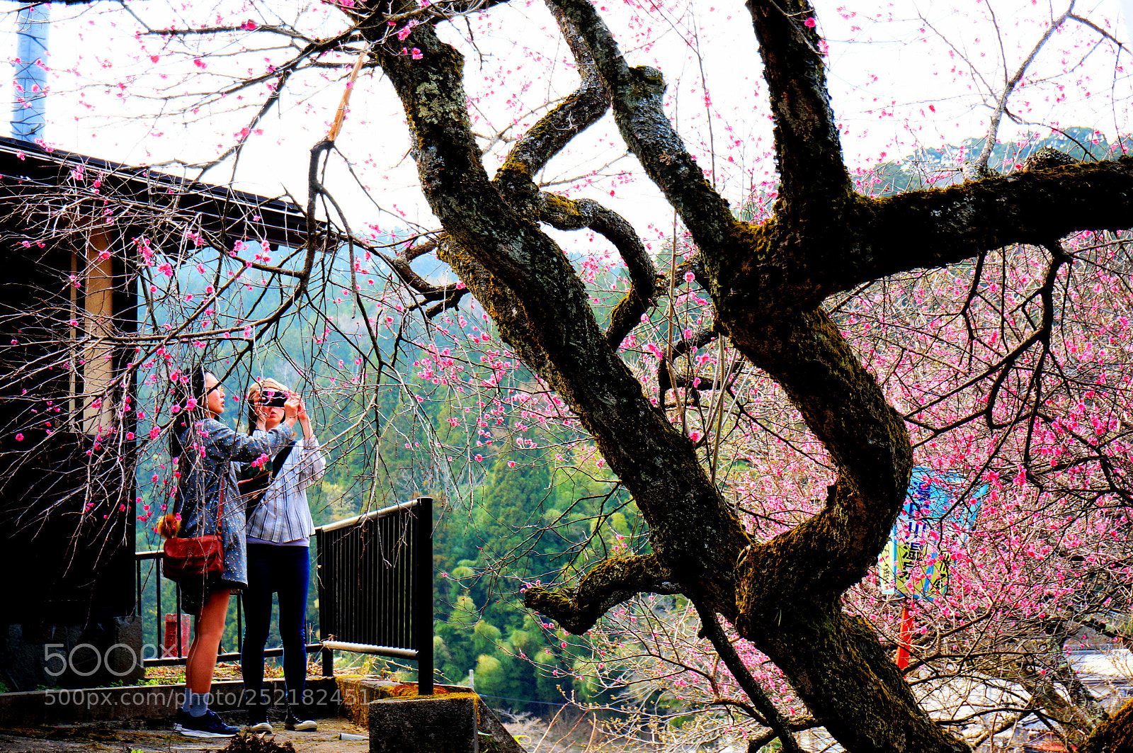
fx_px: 2075
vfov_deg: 20.6
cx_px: 566
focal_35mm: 66
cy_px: 376
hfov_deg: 30.5
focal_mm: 44
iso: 100
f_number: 5.6
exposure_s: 1/60
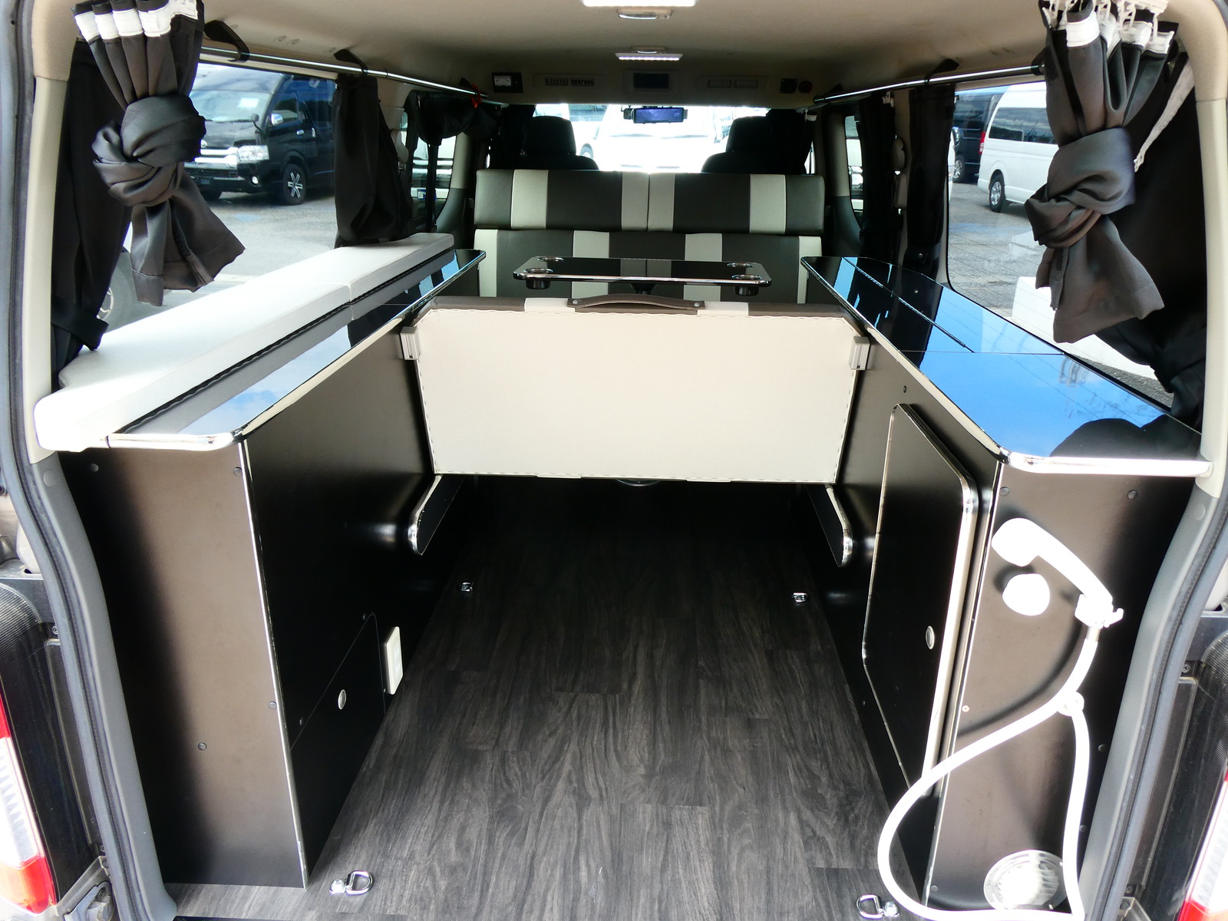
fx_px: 851
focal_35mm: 24
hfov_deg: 71.6
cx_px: 614
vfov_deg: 56.8
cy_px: 460
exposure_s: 1/60
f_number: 3.3
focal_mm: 4.3
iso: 80
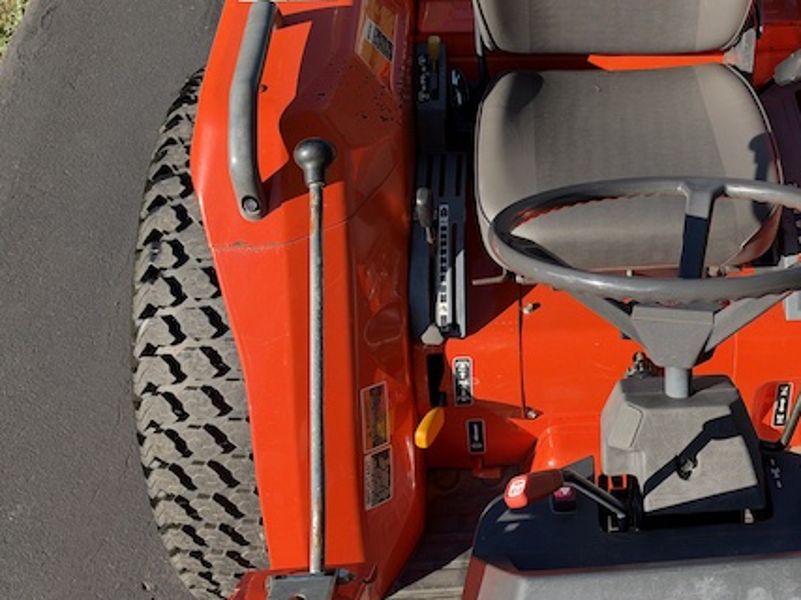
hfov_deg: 40.0
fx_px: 1041
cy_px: 193
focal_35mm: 45
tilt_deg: -47.0
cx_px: 668
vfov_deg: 31.9
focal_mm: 6.93
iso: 80
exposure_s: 1/1575
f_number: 1.8
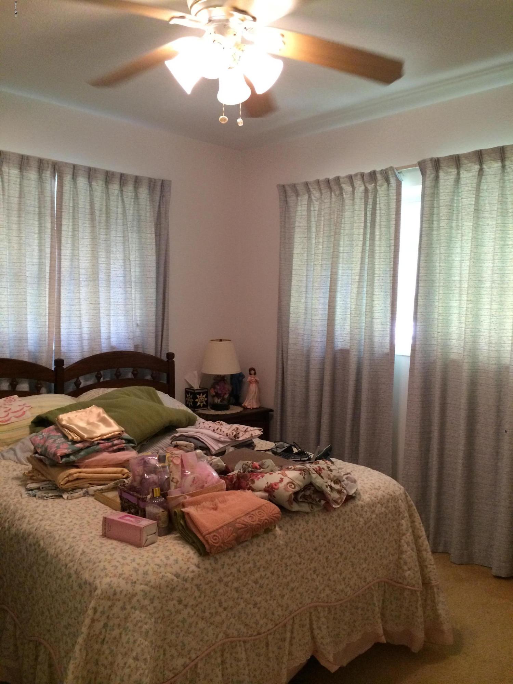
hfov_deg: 46.8
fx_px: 593
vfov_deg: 60.0
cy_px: 342
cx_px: 256
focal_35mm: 30
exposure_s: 1/30
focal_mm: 4.12
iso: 160
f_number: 2.2
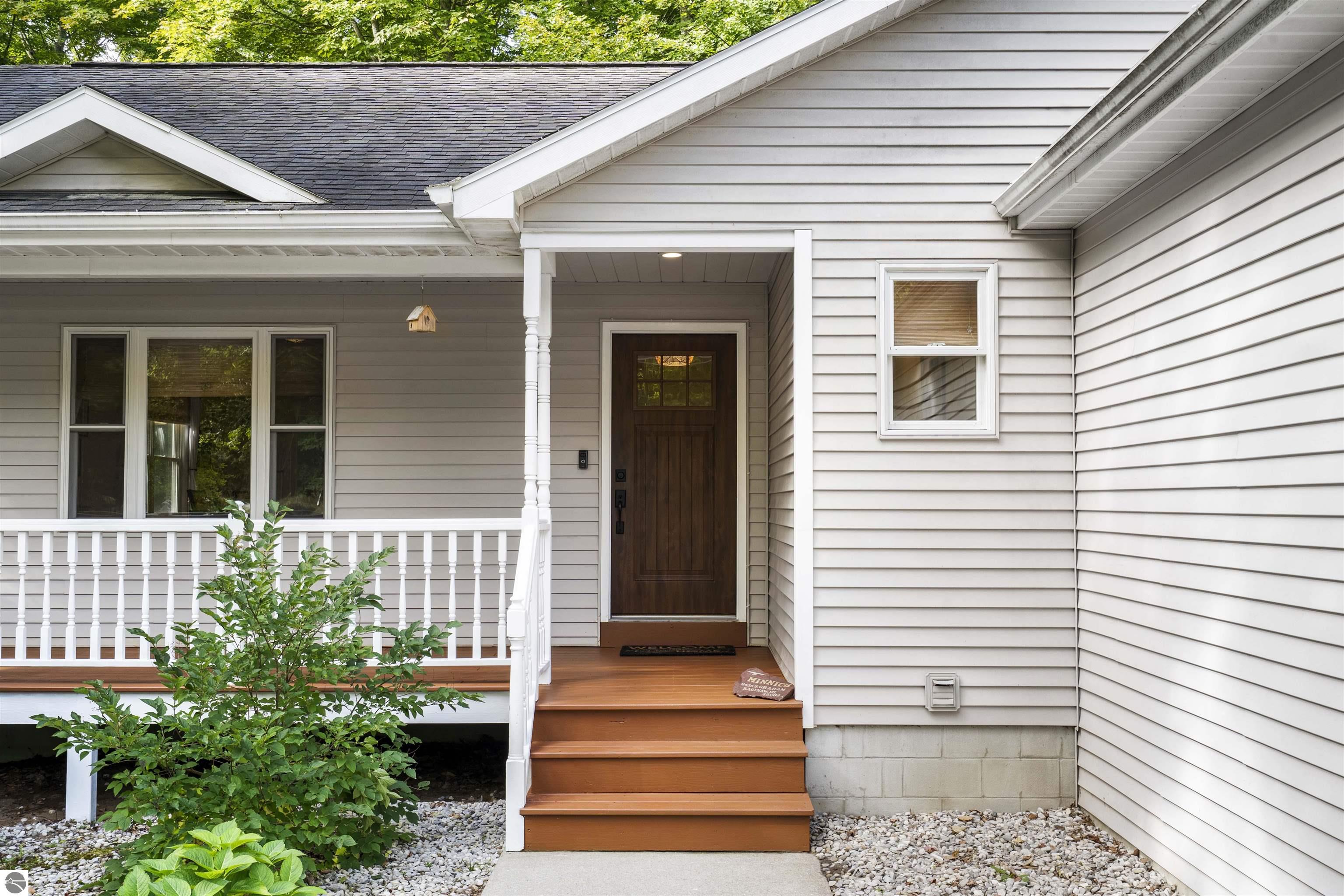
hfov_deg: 54.4
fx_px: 1307
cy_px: 448
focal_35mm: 35
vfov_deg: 37.9
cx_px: 672
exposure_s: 1/40
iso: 640
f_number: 8
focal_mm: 35
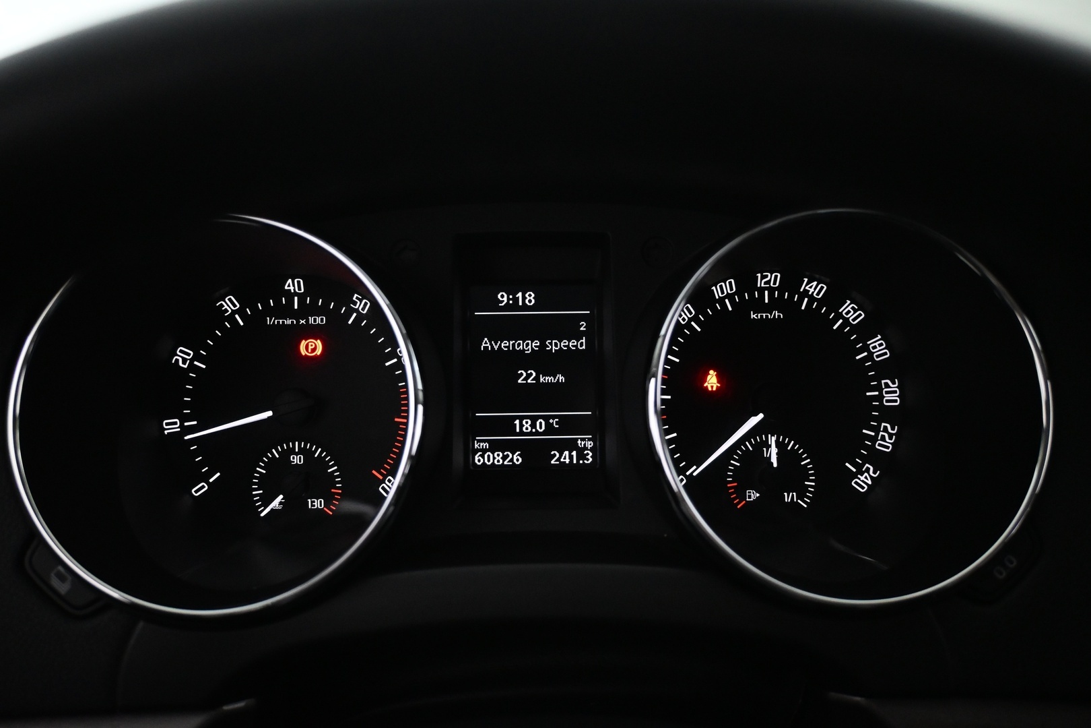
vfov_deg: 42.6
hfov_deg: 60.7
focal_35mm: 31
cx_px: 546
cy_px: 364
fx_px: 932
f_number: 3.8
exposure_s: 1/100
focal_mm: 20.5
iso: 3200
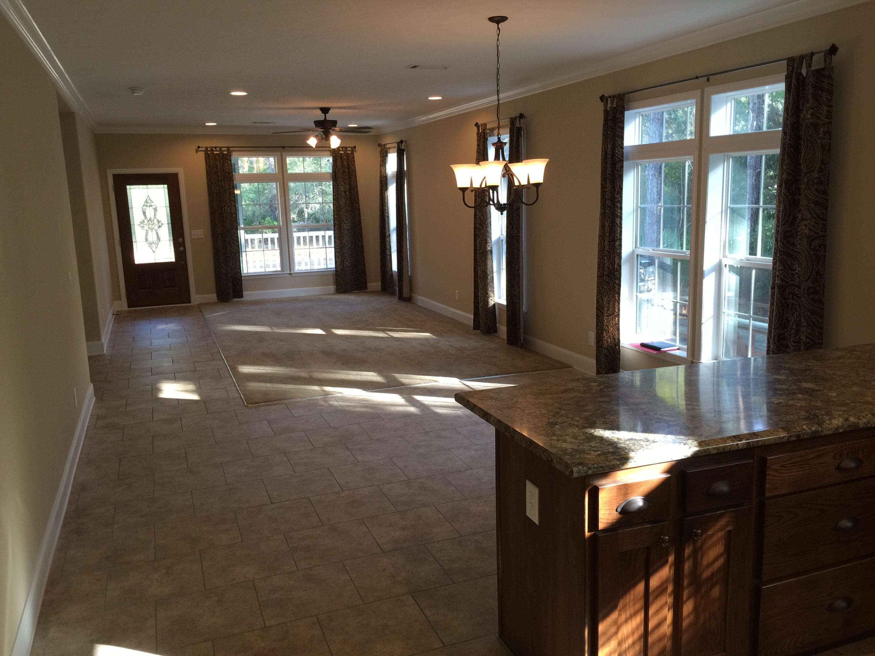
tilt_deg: -10.8
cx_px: 438
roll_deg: +1.2
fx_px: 733
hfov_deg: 61.7
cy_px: 328
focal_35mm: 29
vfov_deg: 48.2
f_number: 2.2
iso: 32
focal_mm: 4.15
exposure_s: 1/30
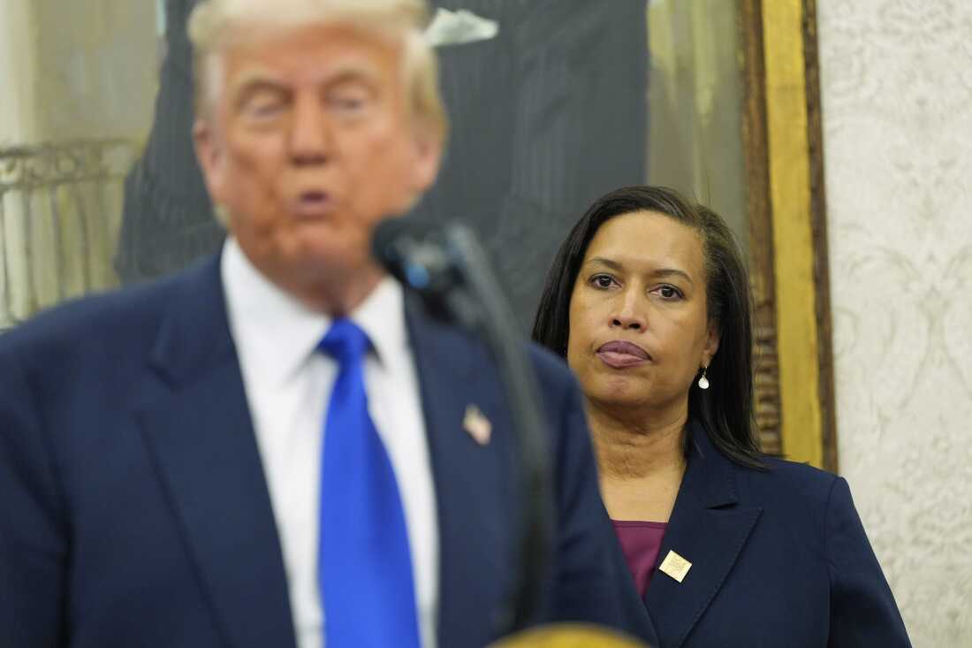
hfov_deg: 11.9
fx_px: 4670
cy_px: 324
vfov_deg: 7.9
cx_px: 486
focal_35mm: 173
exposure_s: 1/500
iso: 2500
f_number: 3.2
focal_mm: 173
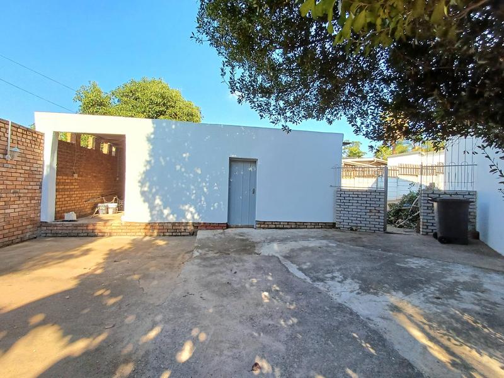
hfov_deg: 94.5
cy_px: 189
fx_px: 233
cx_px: 252
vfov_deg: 78.1
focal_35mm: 16
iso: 40
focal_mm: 1.64
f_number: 2.2
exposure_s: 1/588
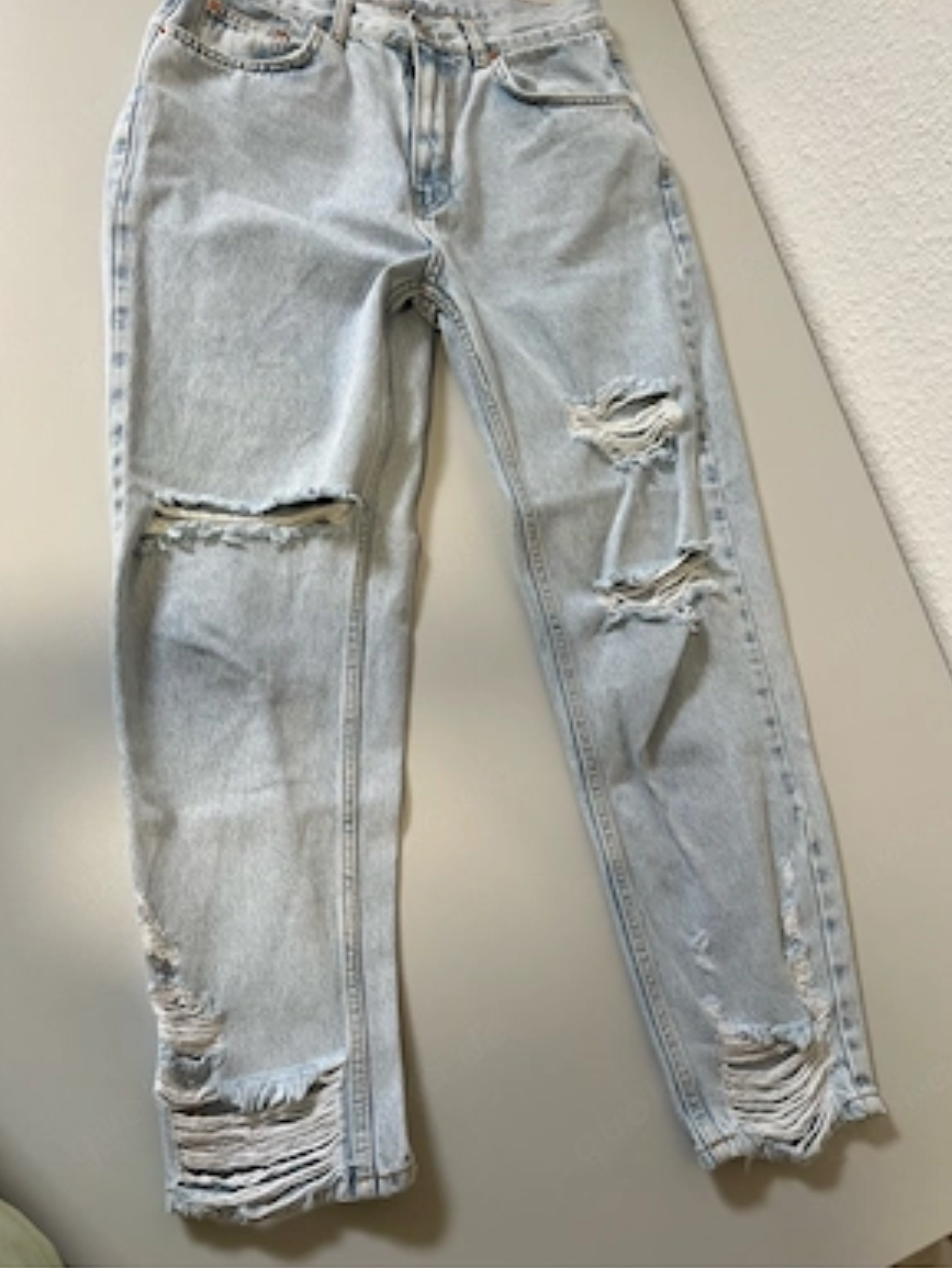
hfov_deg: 51.4
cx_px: 484
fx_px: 990
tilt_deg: -68.5
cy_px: 613
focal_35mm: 27
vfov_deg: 65.3
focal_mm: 5.7
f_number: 1.5
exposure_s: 1/100
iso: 80
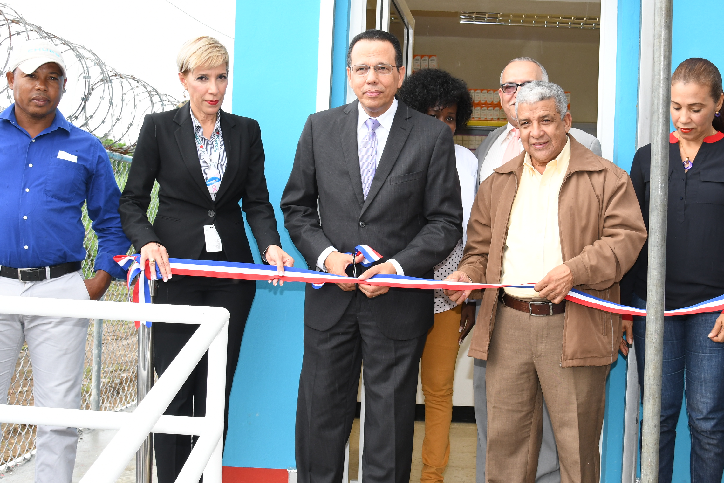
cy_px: 218
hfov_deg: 44.4
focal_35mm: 44
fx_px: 885
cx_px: 419
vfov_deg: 30.5
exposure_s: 1/160
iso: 400
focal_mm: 24
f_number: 5.6
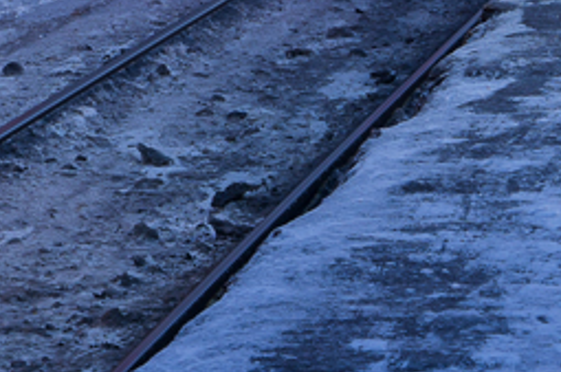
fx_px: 3360
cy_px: -376
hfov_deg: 9.5
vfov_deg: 6.2
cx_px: -18
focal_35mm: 216
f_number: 14
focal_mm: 43
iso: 100
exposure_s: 1.6
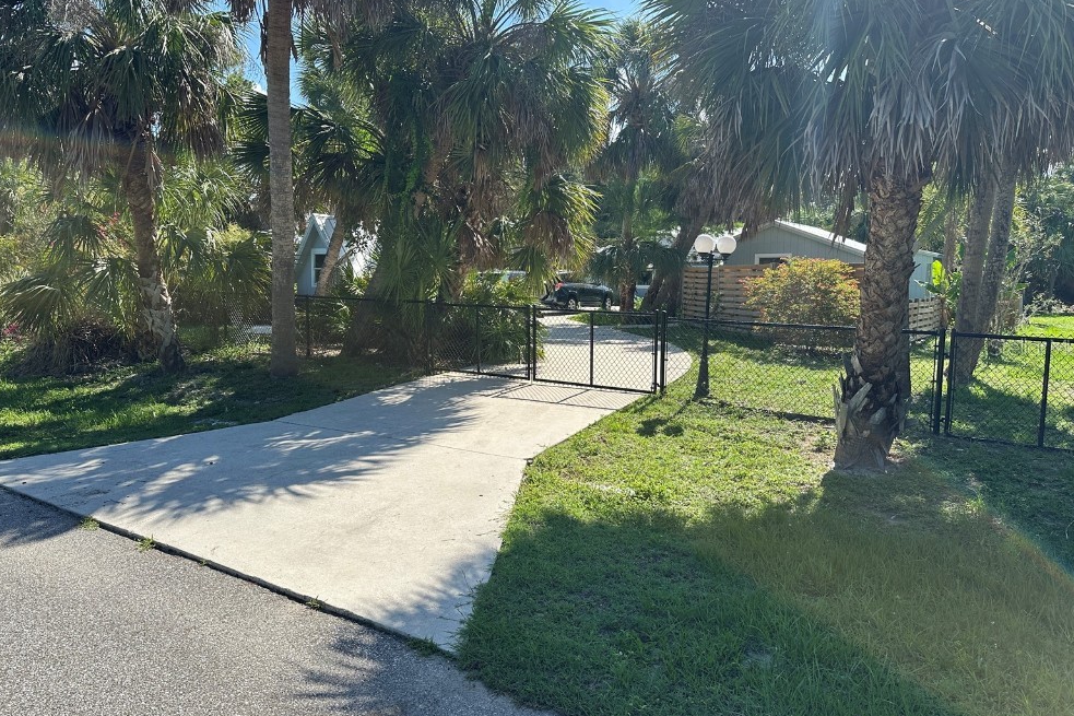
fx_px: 775
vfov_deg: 49.5
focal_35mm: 26
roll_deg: -1.1
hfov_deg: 69.4
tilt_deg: -4.9
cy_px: 347
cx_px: 533
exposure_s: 1/2732
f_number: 1.78
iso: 80
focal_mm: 6.86
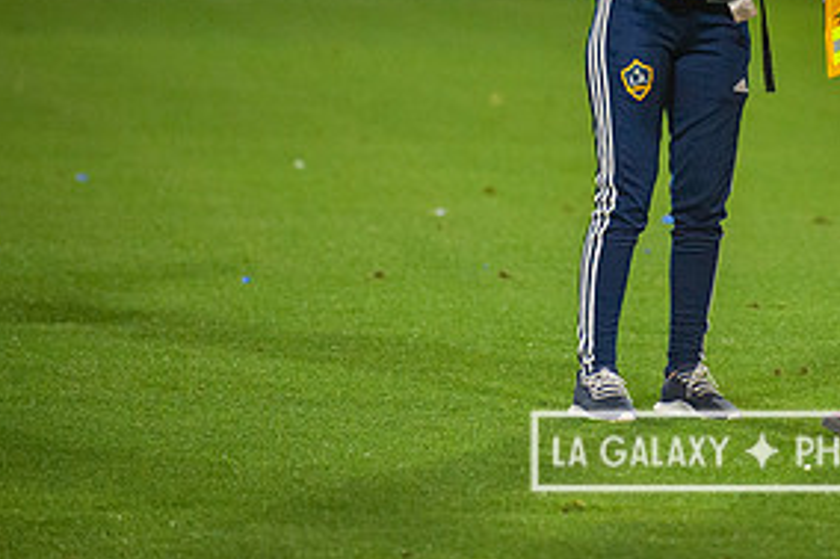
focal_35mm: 408
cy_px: 6
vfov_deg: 3.4
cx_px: 739
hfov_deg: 5.0
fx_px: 9514
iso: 3200
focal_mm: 200
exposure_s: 1/2500
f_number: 2.8
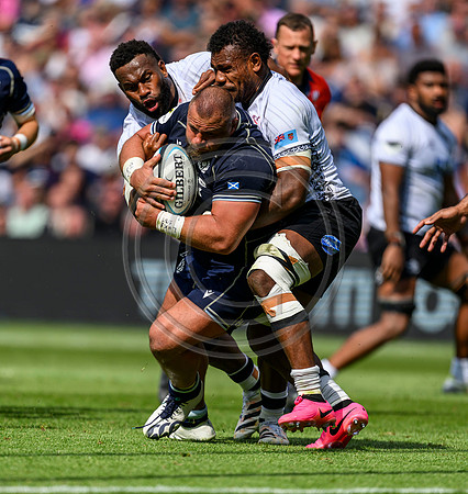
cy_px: 296
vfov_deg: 2.9
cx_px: 177
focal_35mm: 627
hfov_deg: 2.7
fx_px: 9870
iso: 250
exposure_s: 1/4000
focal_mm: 400
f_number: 2.8
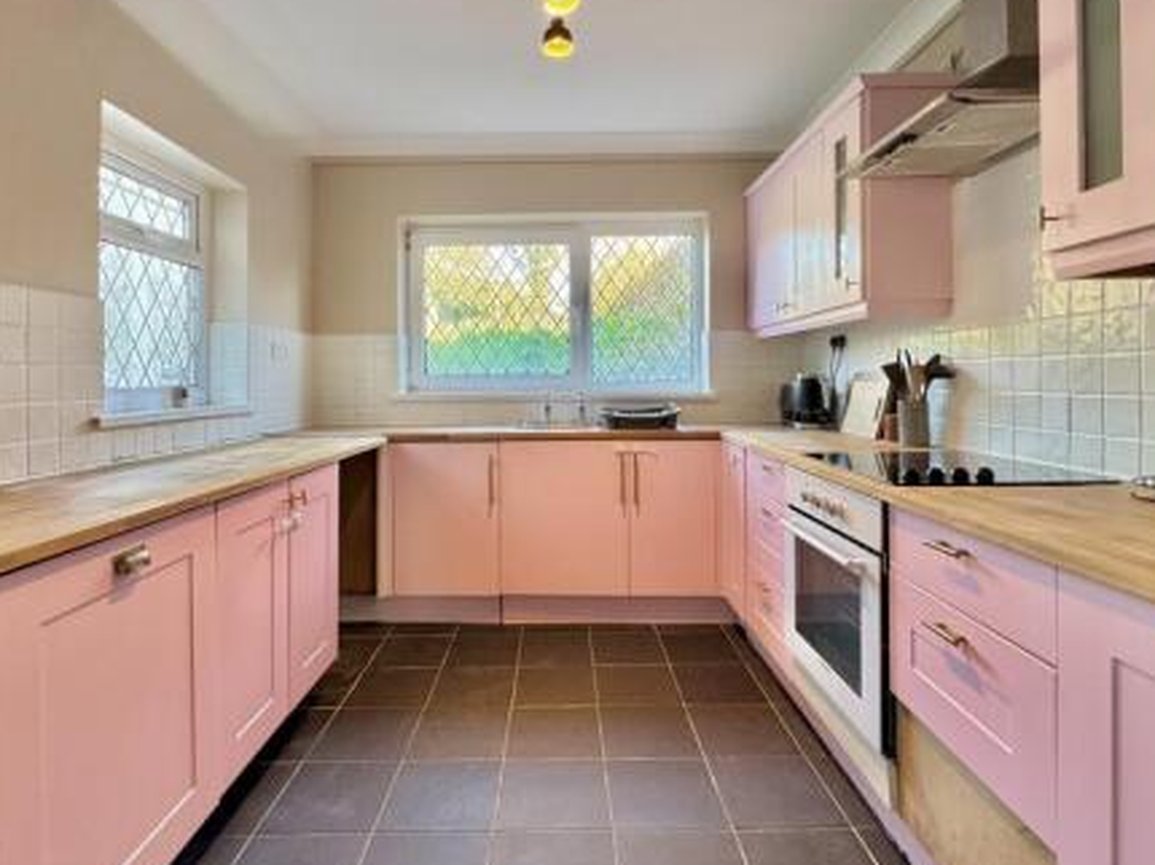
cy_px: 375
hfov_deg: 84.7
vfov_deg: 68.3
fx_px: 634
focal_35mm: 19
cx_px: 557
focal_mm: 2.22
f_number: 2.2
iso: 320
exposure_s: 1/99
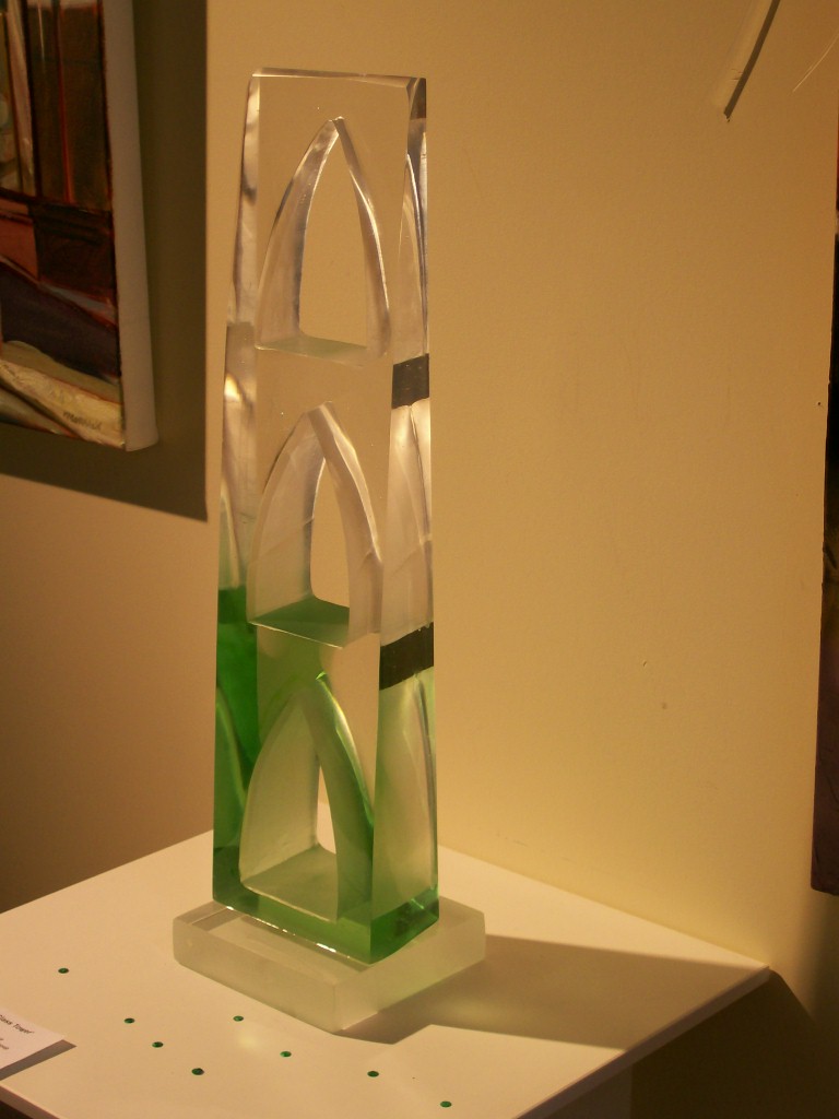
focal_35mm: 70
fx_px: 2262
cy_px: 560
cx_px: 420
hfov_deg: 21.0
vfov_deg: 27.8
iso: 80
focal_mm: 11.6
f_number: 3.8
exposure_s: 1/109
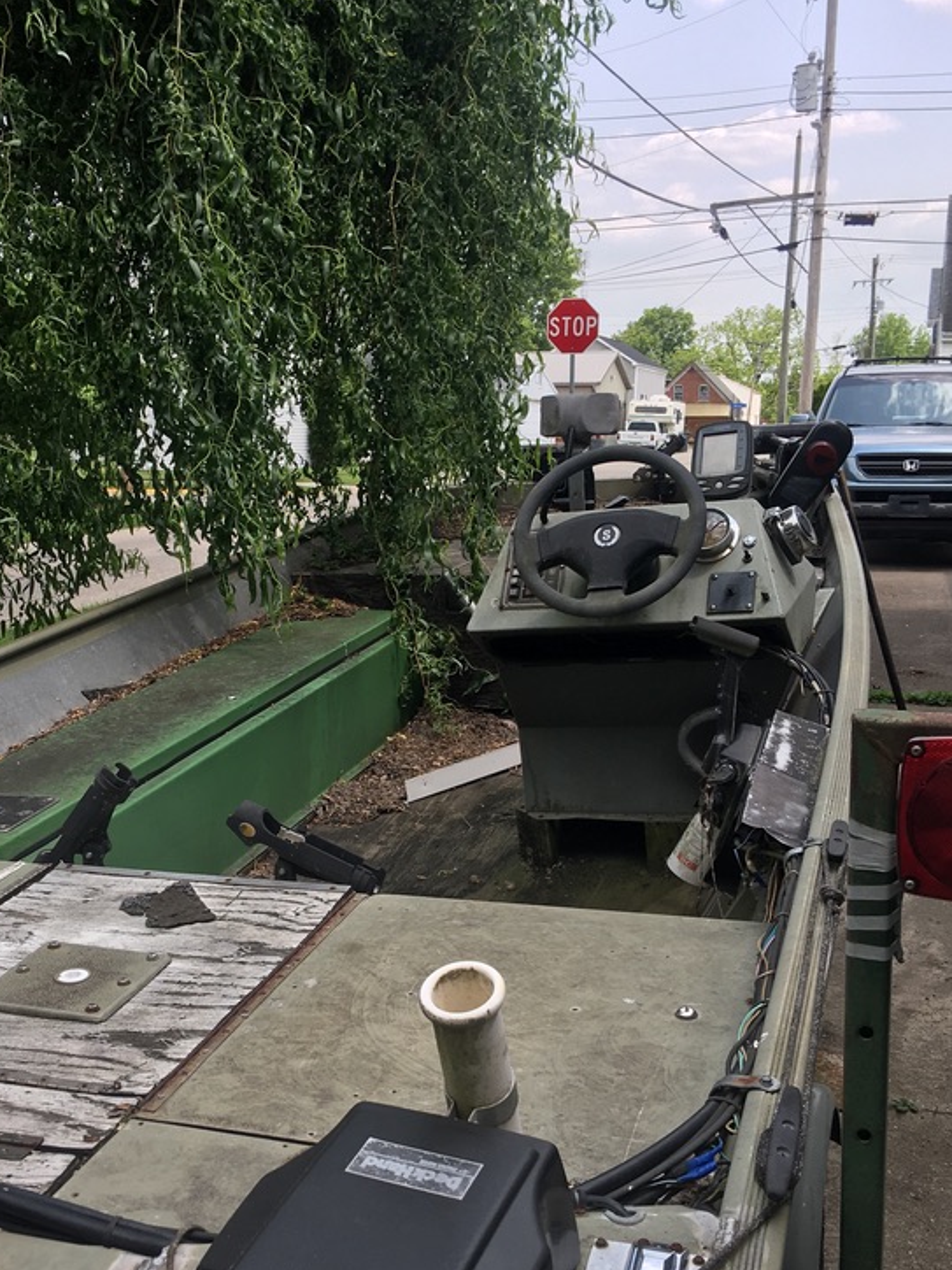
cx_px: 396
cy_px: 772
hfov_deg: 35.1
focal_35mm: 41
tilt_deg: -11.9
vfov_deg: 45.5
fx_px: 1503
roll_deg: +0.1
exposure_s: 1/620
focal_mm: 4.15
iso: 25
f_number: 2.2
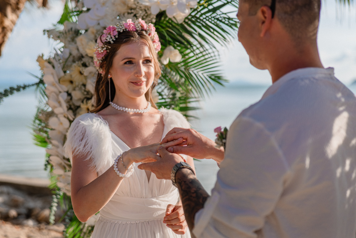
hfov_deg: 39.6
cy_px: 119
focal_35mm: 50
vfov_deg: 27.0
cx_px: 178
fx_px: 494
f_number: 2.2
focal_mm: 50
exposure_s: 1/3200
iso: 320
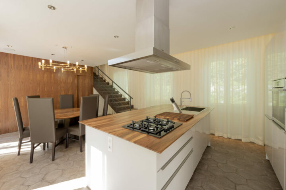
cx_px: 143
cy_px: 95
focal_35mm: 14
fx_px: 111
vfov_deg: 81.2
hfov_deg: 104.3
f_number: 9
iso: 100
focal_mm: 14
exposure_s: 1/6
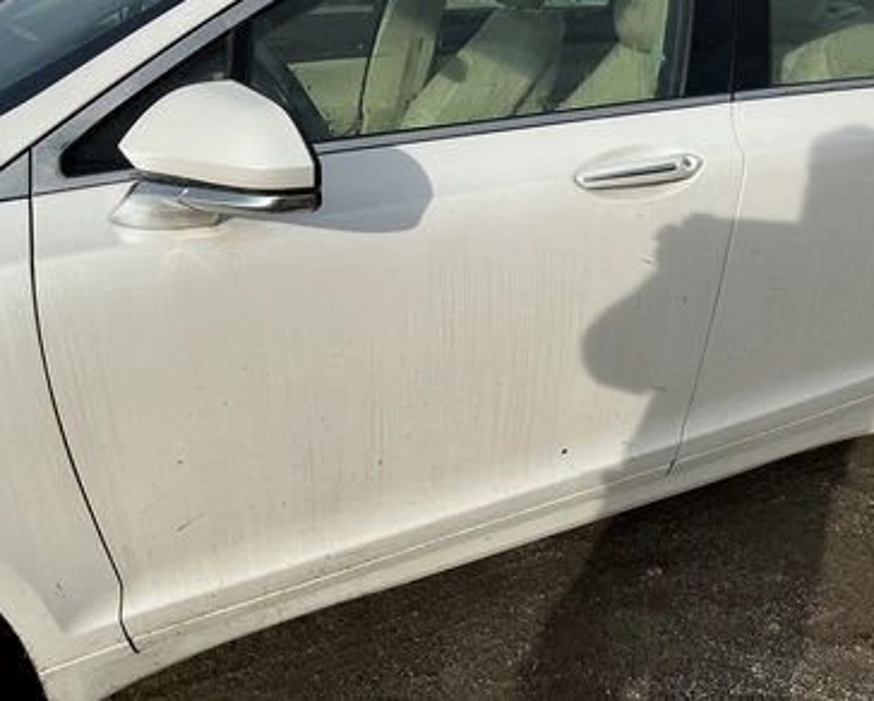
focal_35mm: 30
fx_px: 777
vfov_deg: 48.6
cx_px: 478
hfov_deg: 58.6
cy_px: 343
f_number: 1.8
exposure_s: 1/2667
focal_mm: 3
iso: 25
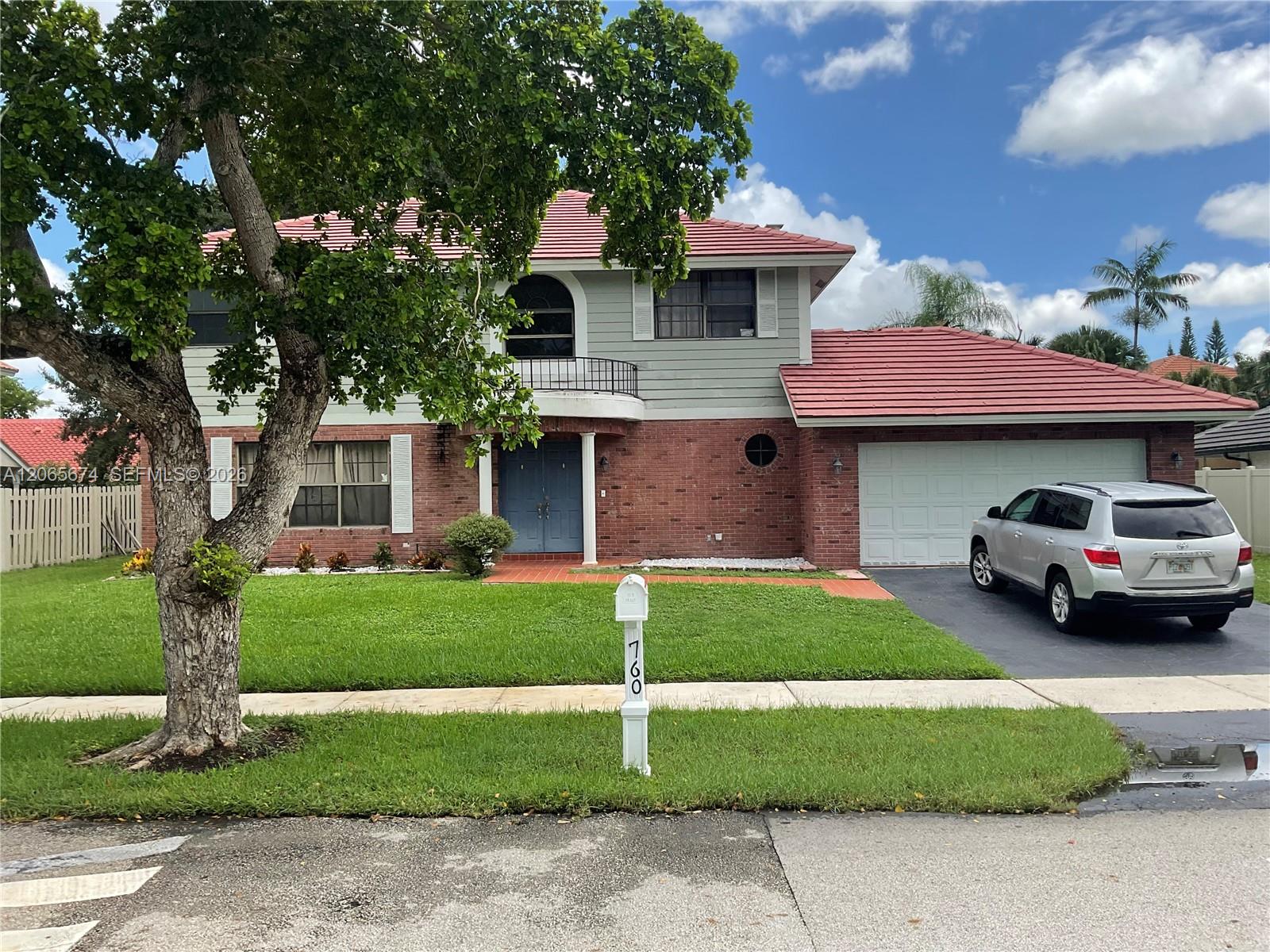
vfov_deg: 48.2
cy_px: 476
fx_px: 1064
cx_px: 635
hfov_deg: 61.7
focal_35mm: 29
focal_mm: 3
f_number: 1.8
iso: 16
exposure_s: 1/978
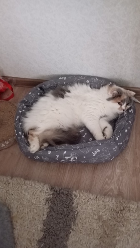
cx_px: 87
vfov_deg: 62.6
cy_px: 123
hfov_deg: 37.6
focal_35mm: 31
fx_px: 204
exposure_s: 1/14.3
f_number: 1.8
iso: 8425
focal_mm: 4.27
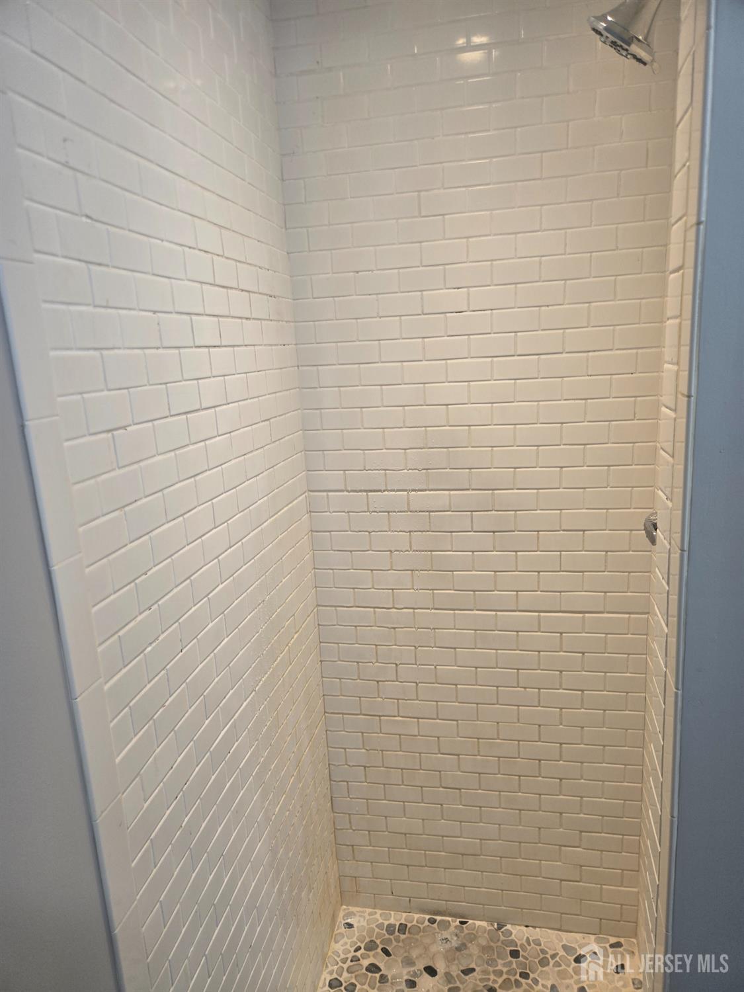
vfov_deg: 73.9
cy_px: 496
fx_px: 659
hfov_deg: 58.9
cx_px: 372
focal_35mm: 23
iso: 100
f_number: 1.8
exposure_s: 1/120
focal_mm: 5.4
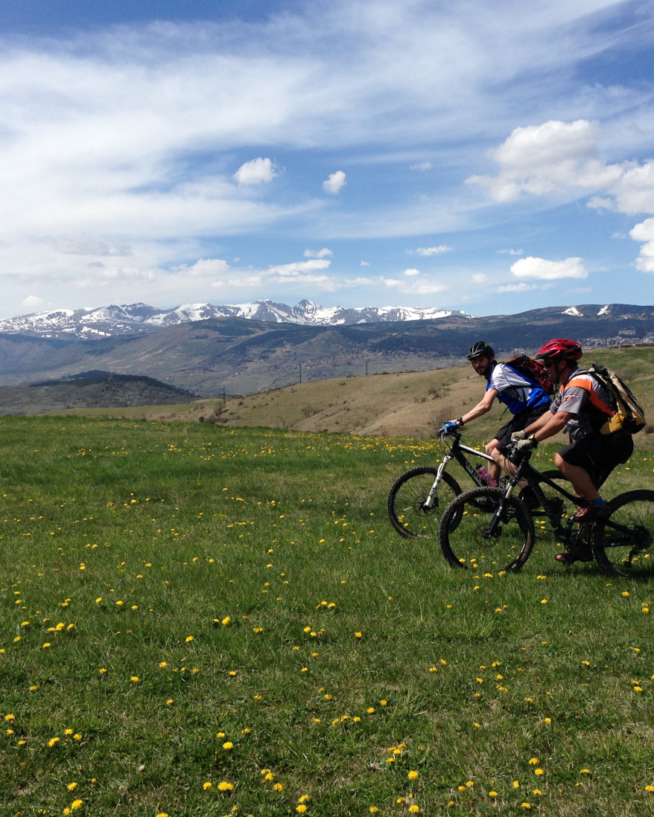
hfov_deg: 34.1
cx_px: 358
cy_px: 404
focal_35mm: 44
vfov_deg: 42.0
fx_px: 1065
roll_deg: -0.7
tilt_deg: -3.3
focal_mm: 4.12
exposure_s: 1/2463
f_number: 2.4
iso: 50
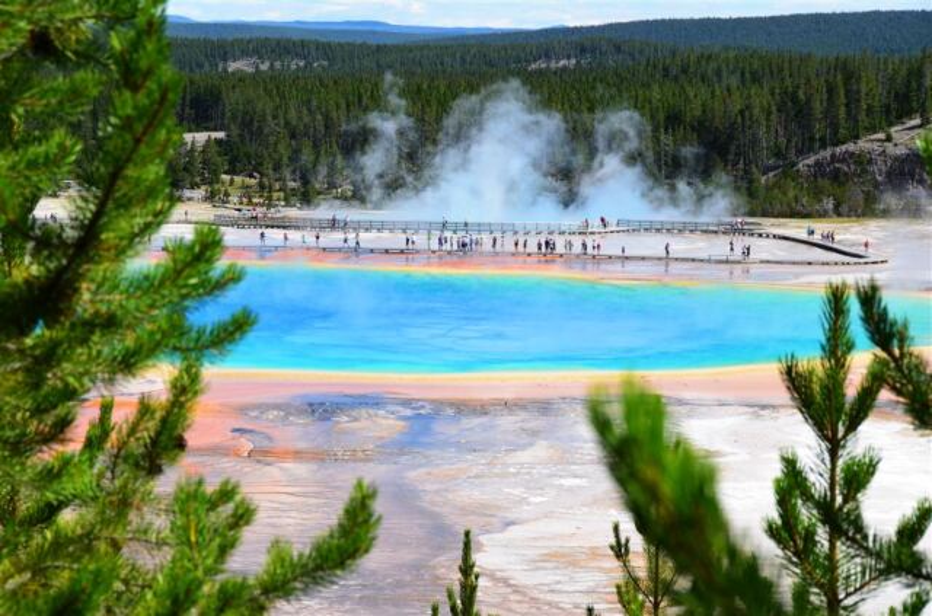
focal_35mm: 93
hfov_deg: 22.0
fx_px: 2401
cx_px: 466
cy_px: 308
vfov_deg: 14.6
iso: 100
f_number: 11
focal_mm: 62
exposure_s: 1/160
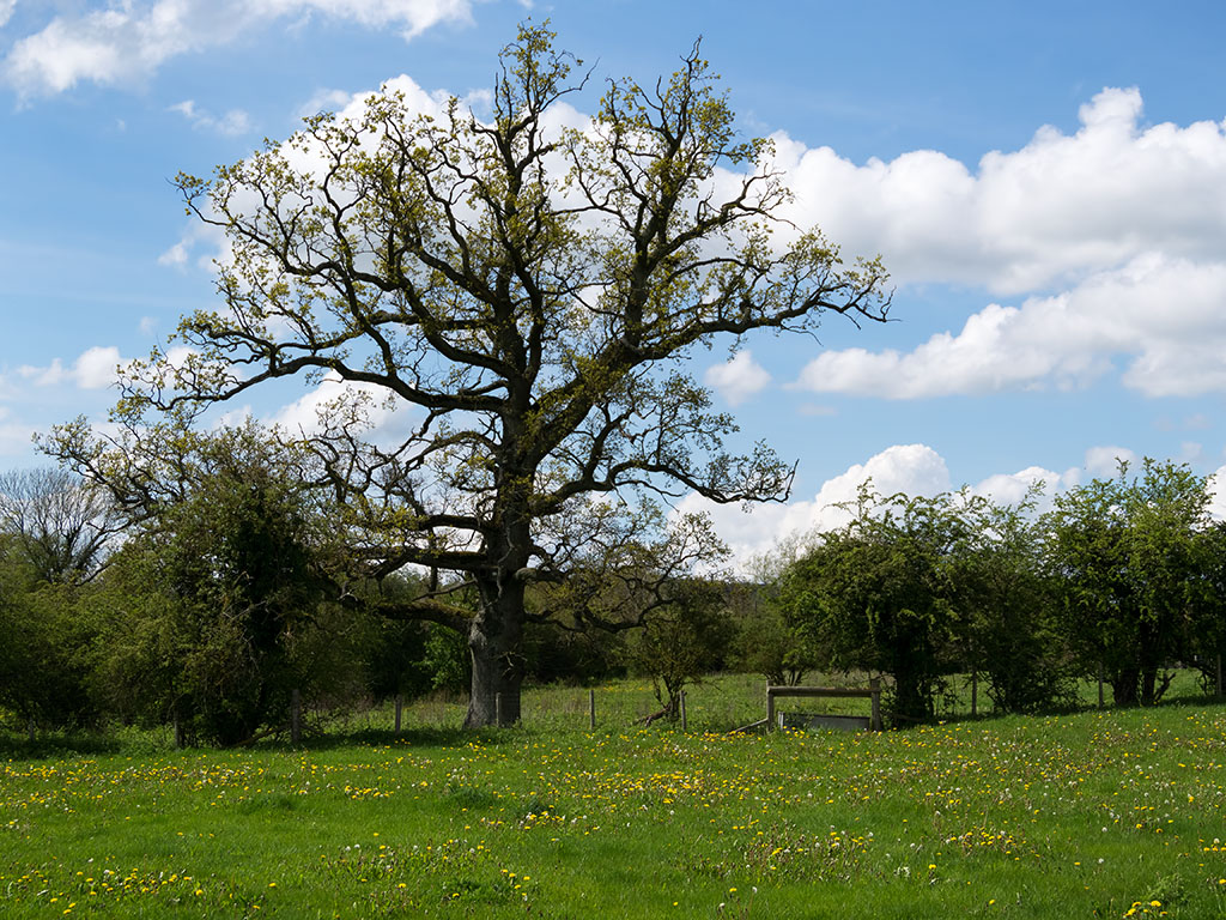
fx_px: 2125
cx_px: 613
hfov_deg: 32.2
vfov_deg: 24.4
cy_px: 460
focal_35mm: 60
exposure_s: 1/1600
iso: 200
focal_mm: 30
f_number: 5.6
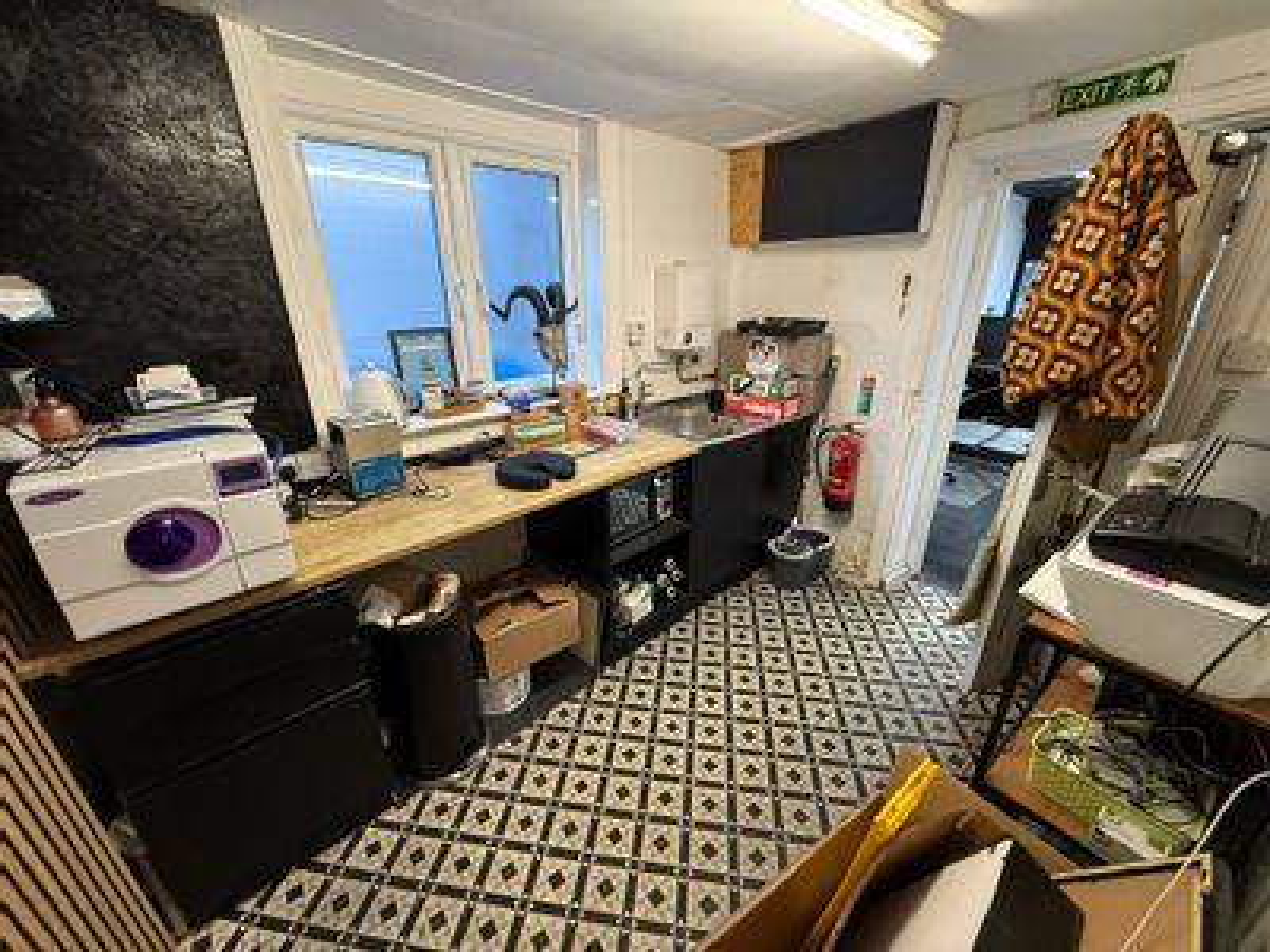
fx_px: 514
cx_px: 635
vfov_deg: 85.7
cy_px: 476
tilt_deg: -21.0
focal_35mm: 14
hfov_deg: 102.1
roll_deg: +1.0
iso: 320
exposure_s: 1/50
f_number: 2.2
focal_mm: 2.22
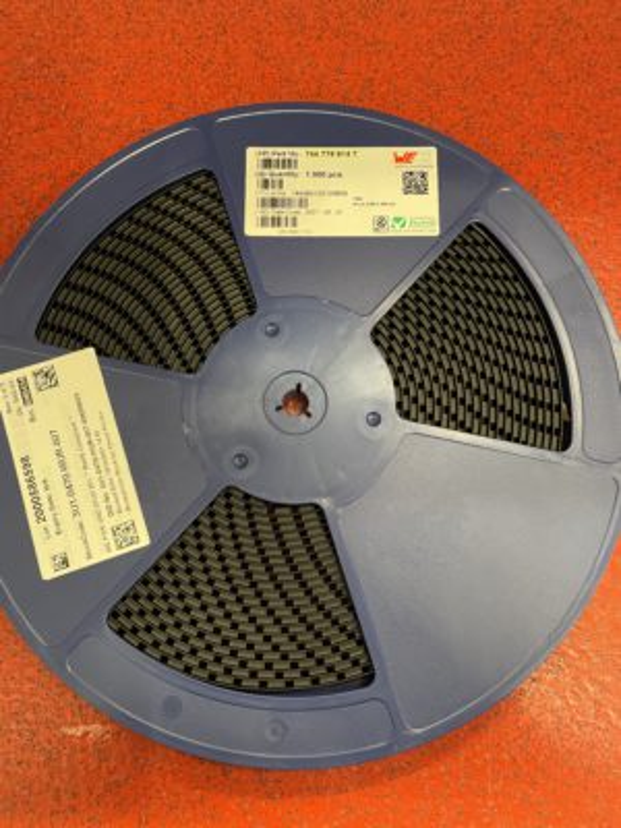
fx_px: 622
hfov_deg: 53.1
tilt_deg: -79.9
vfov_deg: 67.3
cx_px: 310
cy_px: 414
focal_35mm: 26
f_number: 1.6
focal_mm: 4.2
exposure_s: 1/33
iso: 400
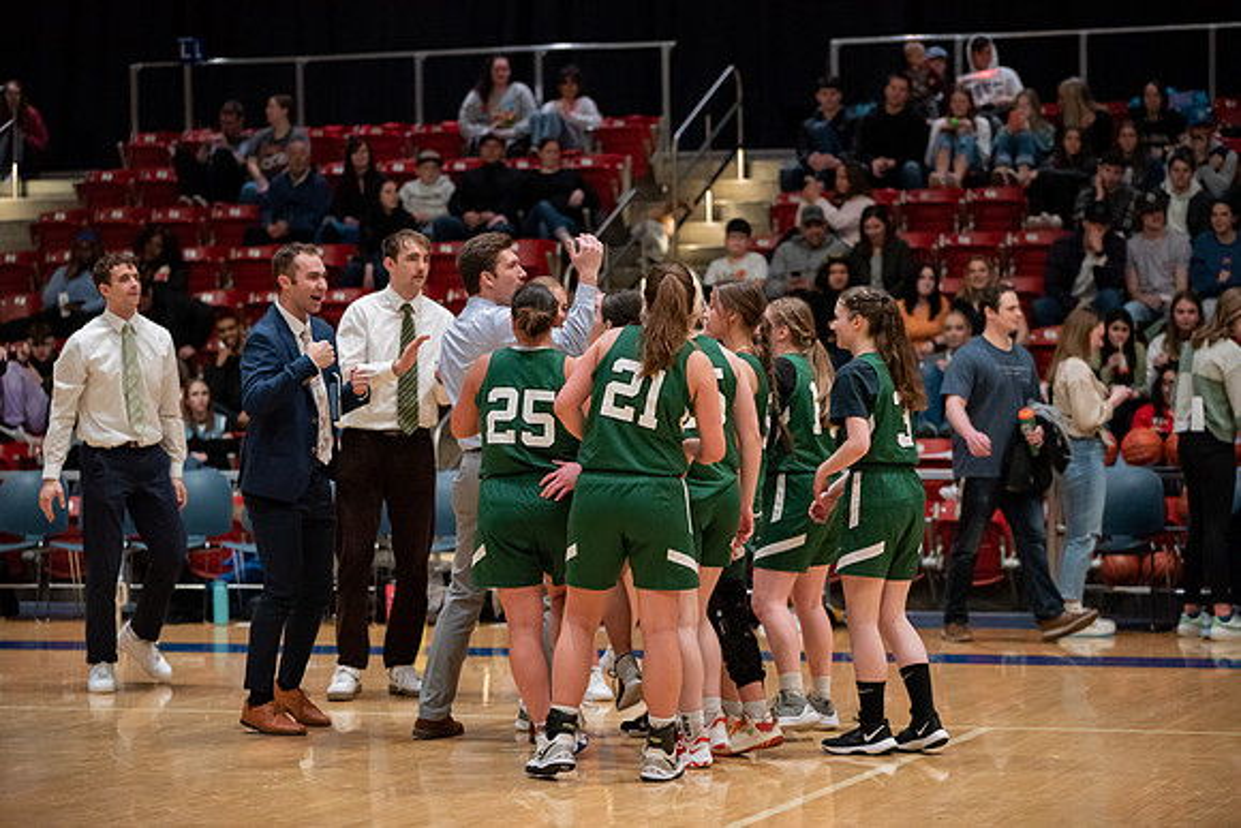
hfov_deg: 18.6
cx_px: 620
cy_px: 414
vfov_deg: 12.5
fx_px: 3793
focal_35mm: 110
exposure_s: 1/500
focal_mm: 110
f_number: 2.8
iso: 4000
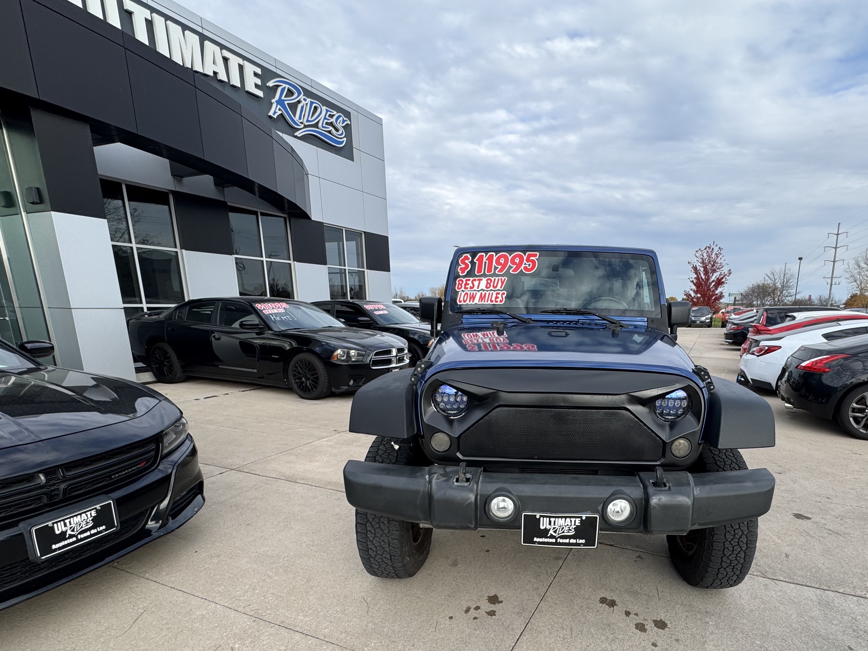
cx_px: 528
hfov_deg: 83.4
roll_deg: -0.4
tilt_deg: -14.9
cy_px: 423
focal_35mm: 19
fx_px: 476
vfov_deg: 67.2
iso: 40
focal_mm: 2.22
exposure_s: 1/518
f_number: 2.2
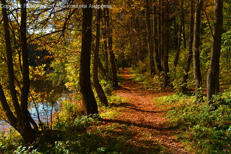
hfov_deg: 49.6
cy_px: 77
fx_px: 250
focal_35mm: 39
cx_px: 116
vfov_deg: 34.2
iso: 100
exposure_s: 1/160
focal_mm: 26
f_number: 6.3
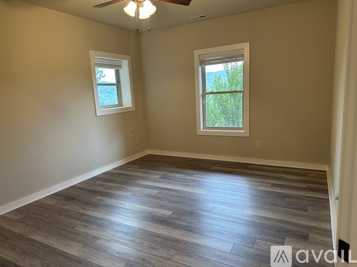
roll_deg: +2.8
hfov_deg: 71.6
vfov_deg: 56.8
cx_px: 178
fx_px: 247
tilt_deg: -9.2
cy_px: 134
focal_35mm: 24
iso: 200
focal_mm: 6.86
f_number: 1.78
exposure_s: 1/60
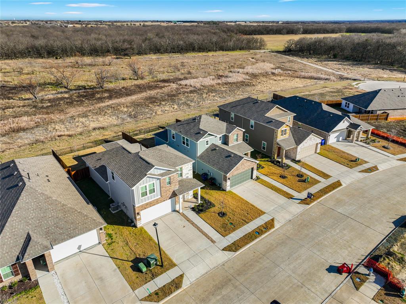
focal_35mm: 24
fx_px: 281
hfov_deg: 71.6
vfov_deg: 56.8
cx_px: 203
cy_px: 152
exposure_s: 1/2000
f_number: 2.8
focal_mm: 12.29
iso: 110
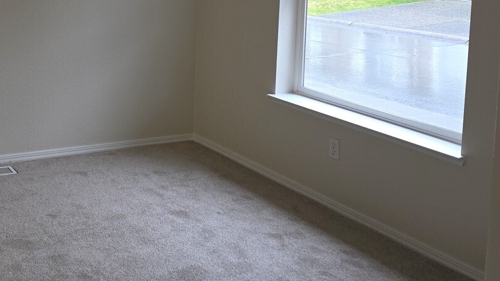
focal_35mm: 50
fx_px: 663
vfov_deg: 22.9
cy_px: -7
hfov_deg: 37.5
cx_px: 17
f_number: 1.7
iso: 80
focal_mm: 6.3
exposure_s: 1/60
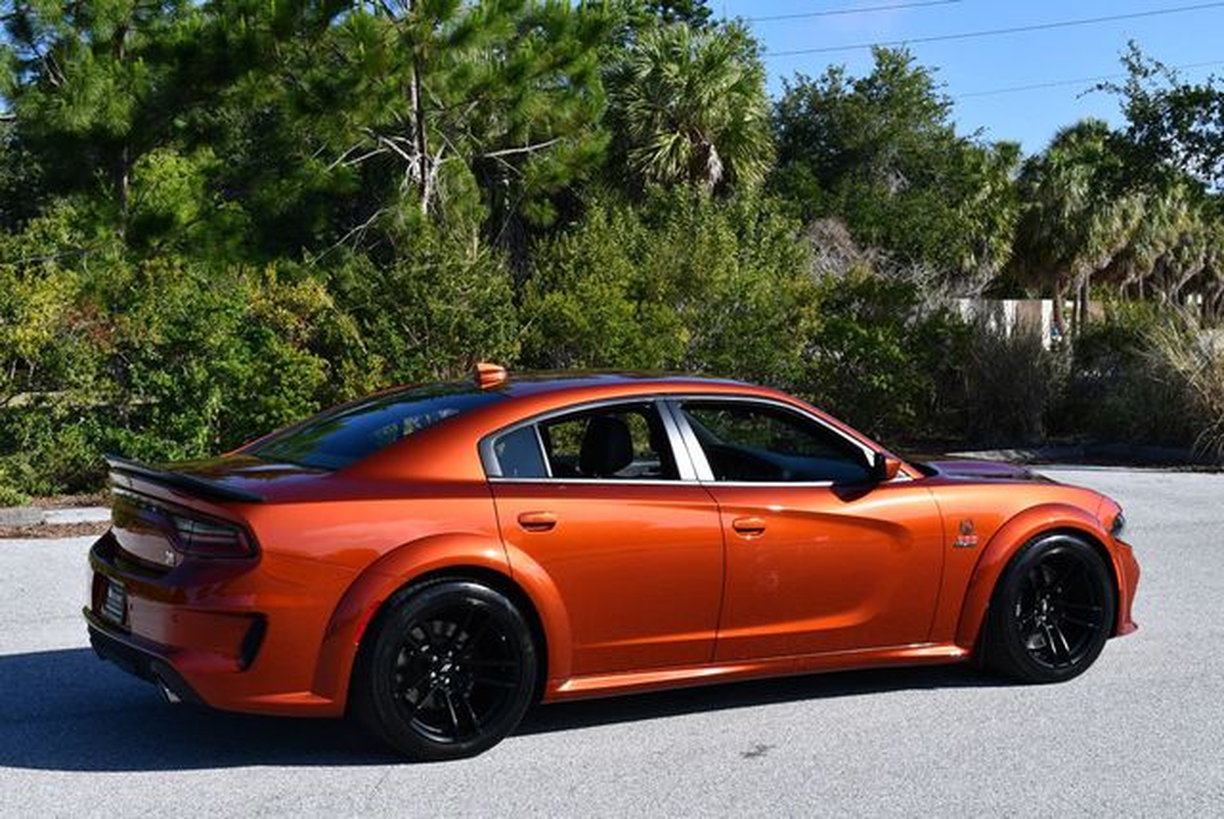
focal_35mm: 56
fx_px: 1906
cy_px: 410
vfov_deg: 24.2
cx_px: 612
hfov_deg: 35.6
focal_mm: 28
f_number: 8
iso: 110
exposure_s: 1/250
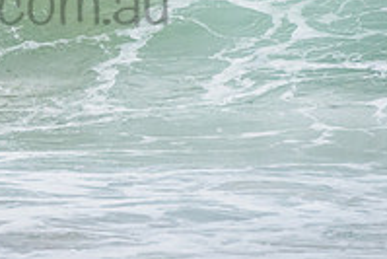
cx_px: -165
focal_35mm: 1790
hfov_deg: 1.2
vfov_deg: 0.8
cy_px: -85
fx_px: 19256
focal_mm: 500
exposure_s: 1/1000
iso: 1100
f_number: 5.6
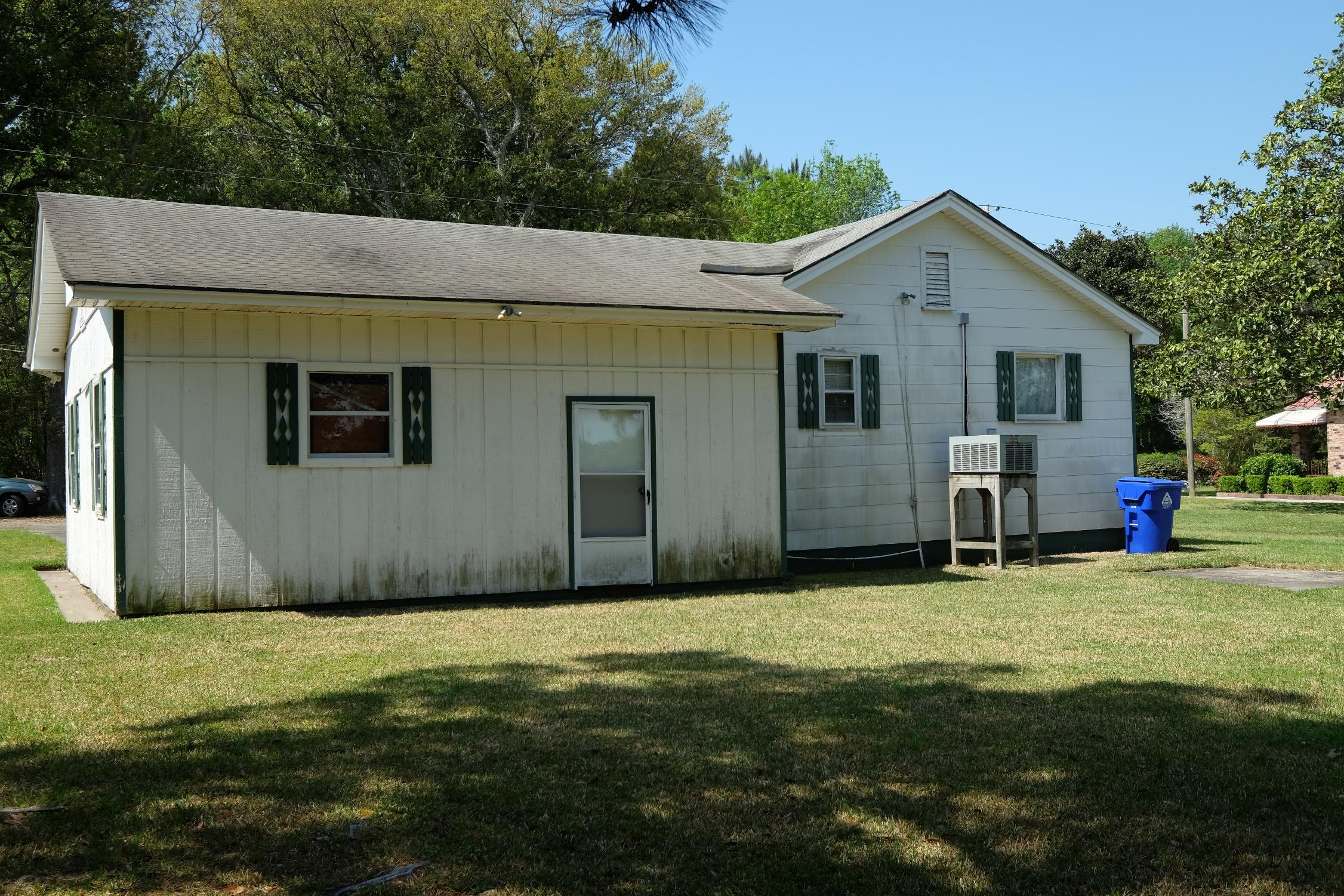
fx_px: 1344
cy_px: 448
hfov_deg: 53.1
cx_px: 672
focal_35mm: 36
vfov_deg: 36.9
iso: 200
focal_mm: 24
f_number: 6.4
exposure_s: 1/420
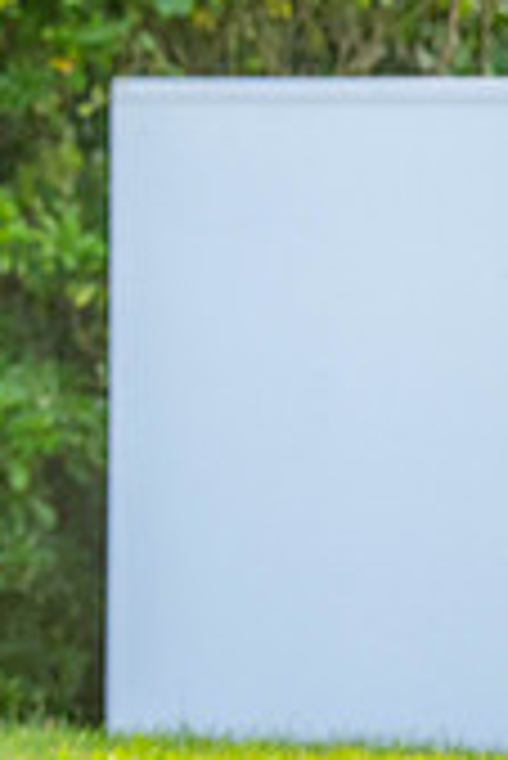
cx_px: -778
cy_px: 70
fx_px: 21734
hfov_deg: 1.3
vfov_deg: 2.0
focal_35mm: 1029
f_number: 4
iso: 400
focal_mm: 300
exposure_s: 1/1000
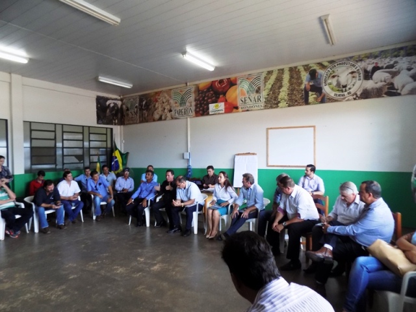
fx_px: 276
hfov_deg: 73.9
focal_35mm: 23
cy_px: 156
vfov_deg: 58.9
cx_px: 208
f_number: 3.1
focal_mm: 4
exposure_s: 1/30
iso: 180
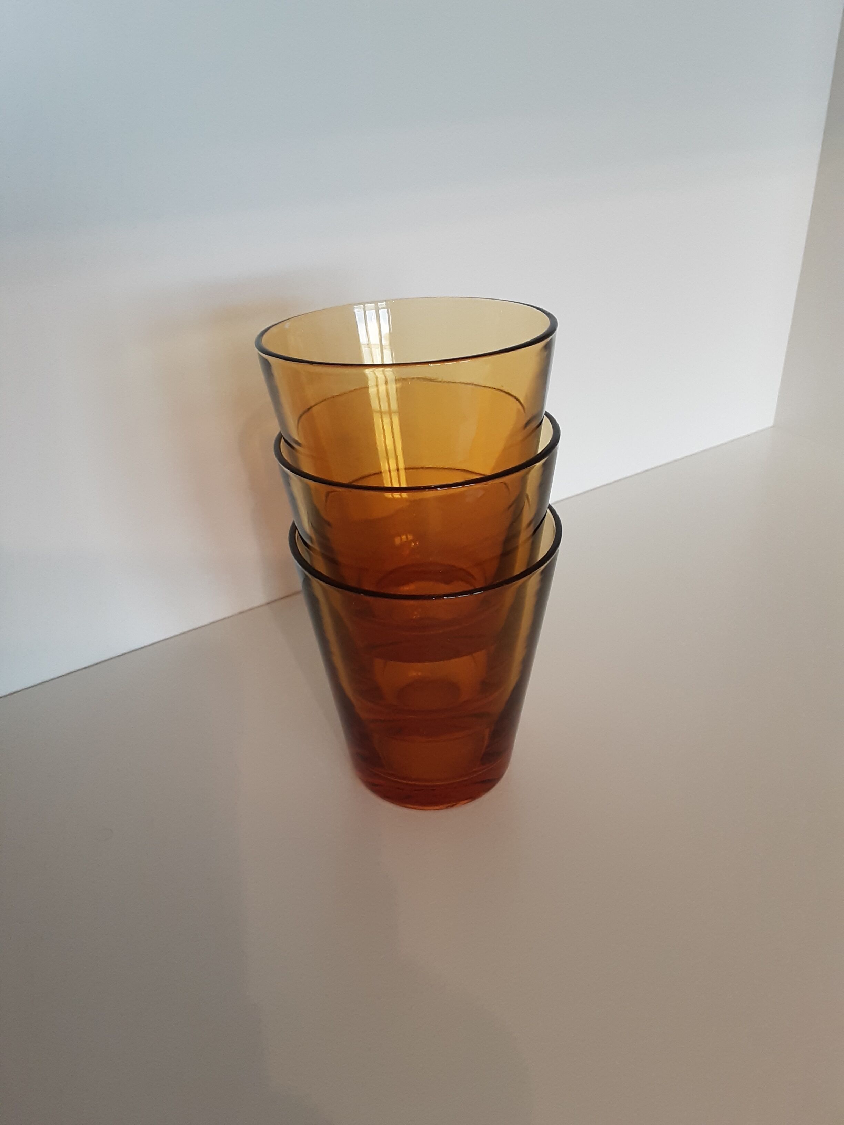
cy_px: 562
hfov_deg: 49.7
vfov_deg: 63.4
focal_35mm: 28
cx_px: 422
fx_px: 910
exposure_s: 1/50
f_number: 1.9
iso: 160
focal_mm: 2.9
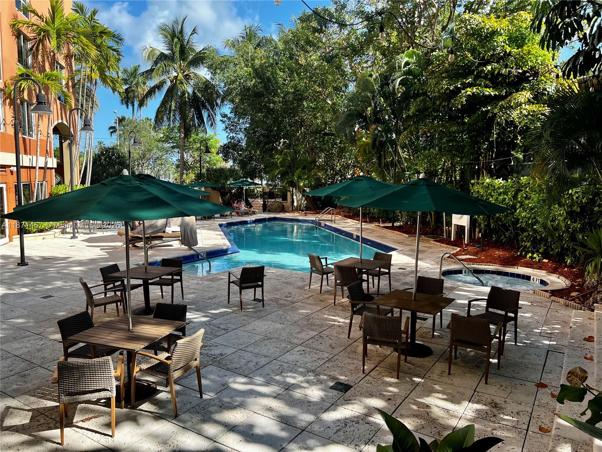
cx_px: 301
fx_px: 452
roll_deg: -0.2
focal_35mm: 26
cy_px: 226
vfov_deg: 53.1
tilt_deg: -6.0
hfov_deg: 67.3
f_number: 1.5
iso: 50
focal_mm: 5.7
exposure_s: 1/1009
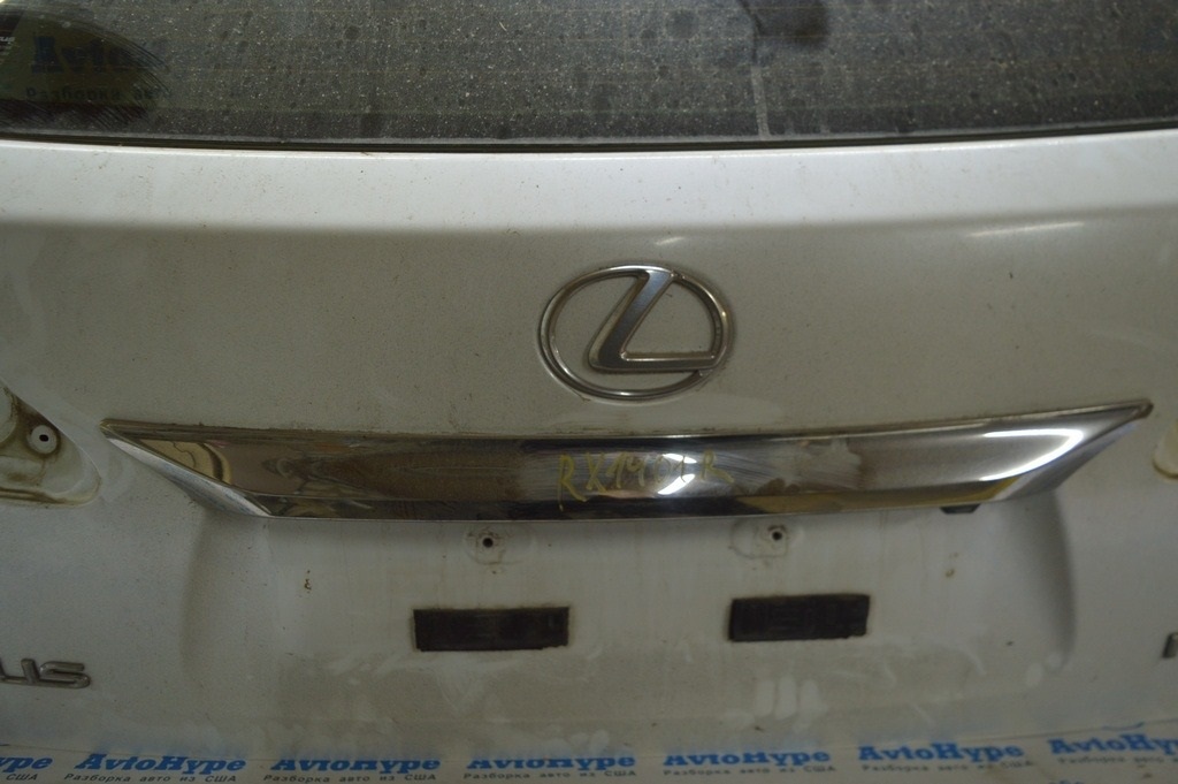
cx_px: 589
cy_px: 392
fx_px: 981
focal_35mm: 30
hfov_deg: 62.0
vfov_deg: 43.5
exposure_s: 1/50
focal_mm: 20
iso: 400
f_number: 3.8
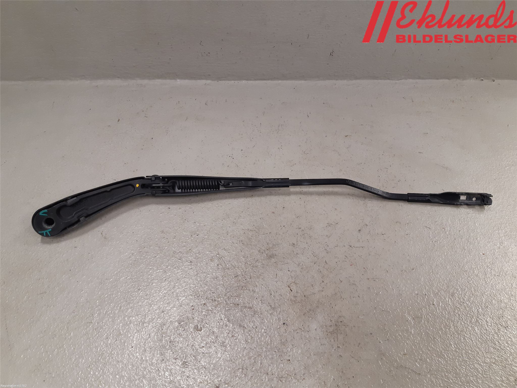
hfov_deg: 67.3
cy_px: 194
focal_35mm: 26
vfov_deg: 53.1
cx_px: 258
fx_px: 388
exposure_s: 1/50
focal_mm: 3.93
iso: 125
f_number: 1.7
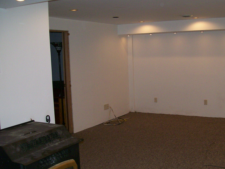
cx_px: 136
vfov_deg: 32.8
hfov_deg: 42.7
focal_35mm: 44
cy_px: 98
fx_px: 286
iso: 140
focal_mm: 6
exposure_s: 1/64
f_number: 2.7
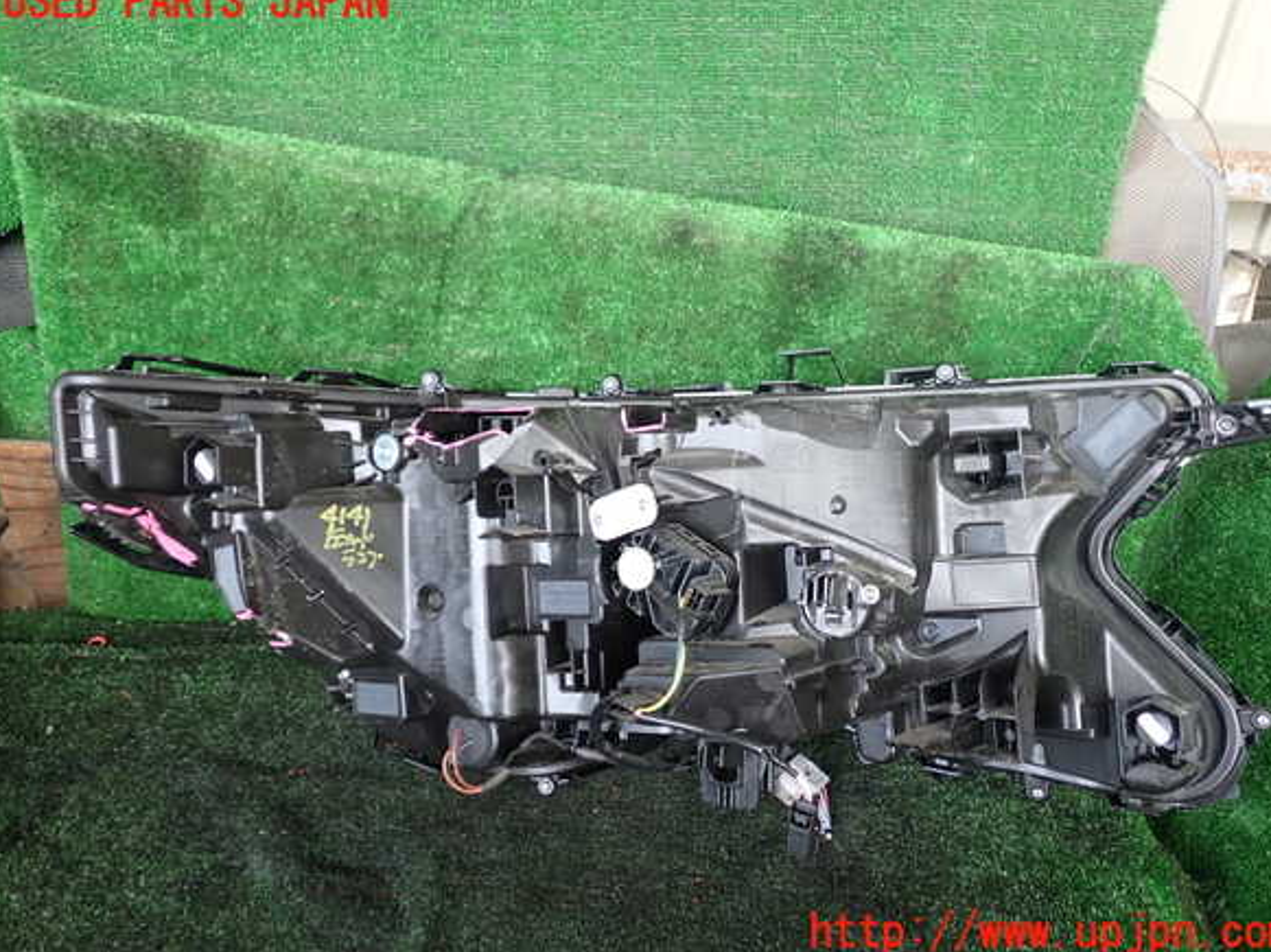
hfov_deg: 58.4
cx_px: 648
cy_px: 468
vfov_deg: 45.4
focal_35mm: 31
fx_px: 1138
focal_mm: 5.4
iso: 160
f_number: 2.3
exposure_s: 1/60
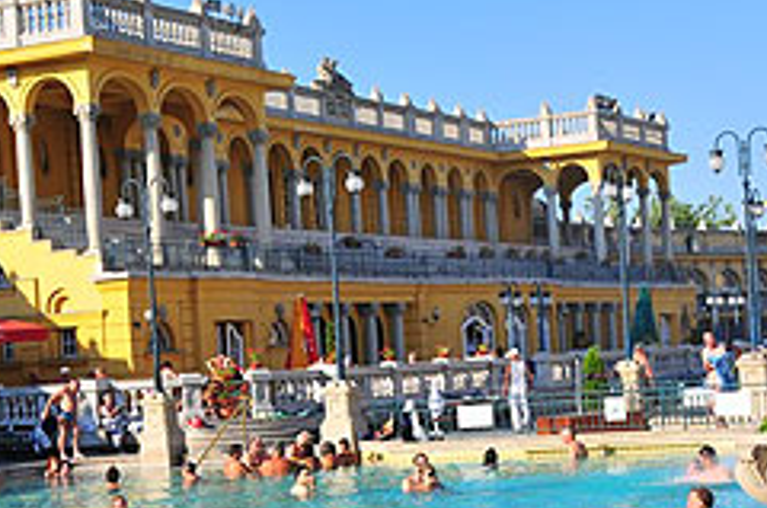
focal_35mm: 90
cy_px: 391
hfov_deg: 22.7
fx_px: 1914
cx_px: 336
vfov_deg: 15.0
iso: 200
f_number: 9.5
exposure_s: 1/350
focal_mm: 32
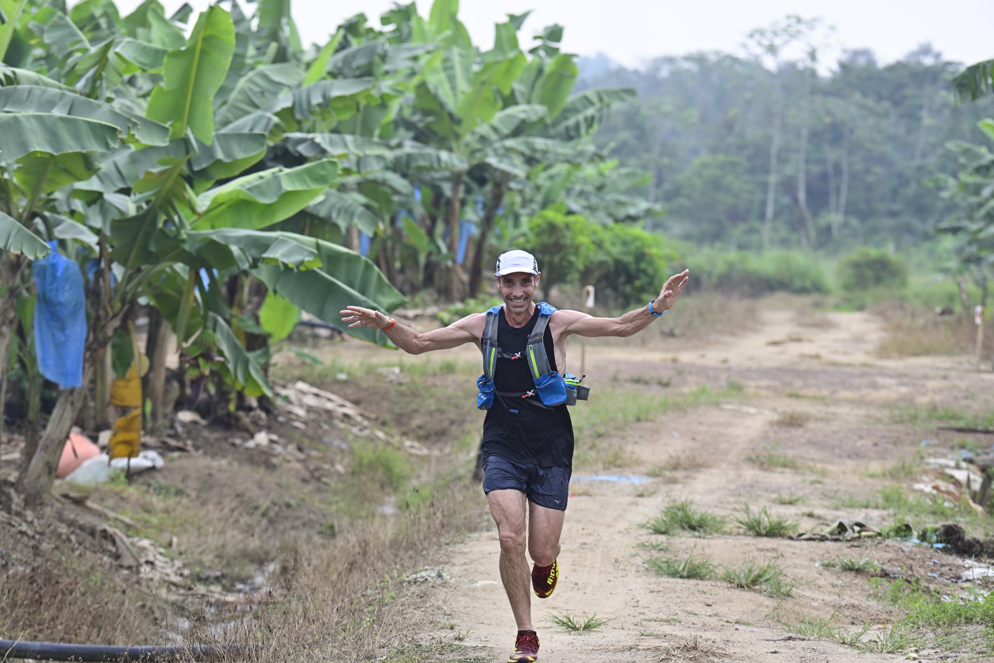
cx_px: 497
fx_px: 4832
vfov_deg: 7.8
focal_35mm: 175
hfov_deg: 11.7
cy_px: 332
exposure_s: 1/640
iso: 250
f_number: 5
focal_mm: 175
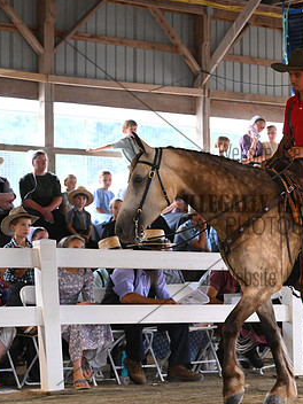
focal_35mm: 111
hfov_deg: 13.2
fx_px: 1295
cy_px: 213
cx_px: 282
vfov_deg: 17.7
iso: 6400
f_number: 4.5
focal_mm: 70
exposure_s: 1/487
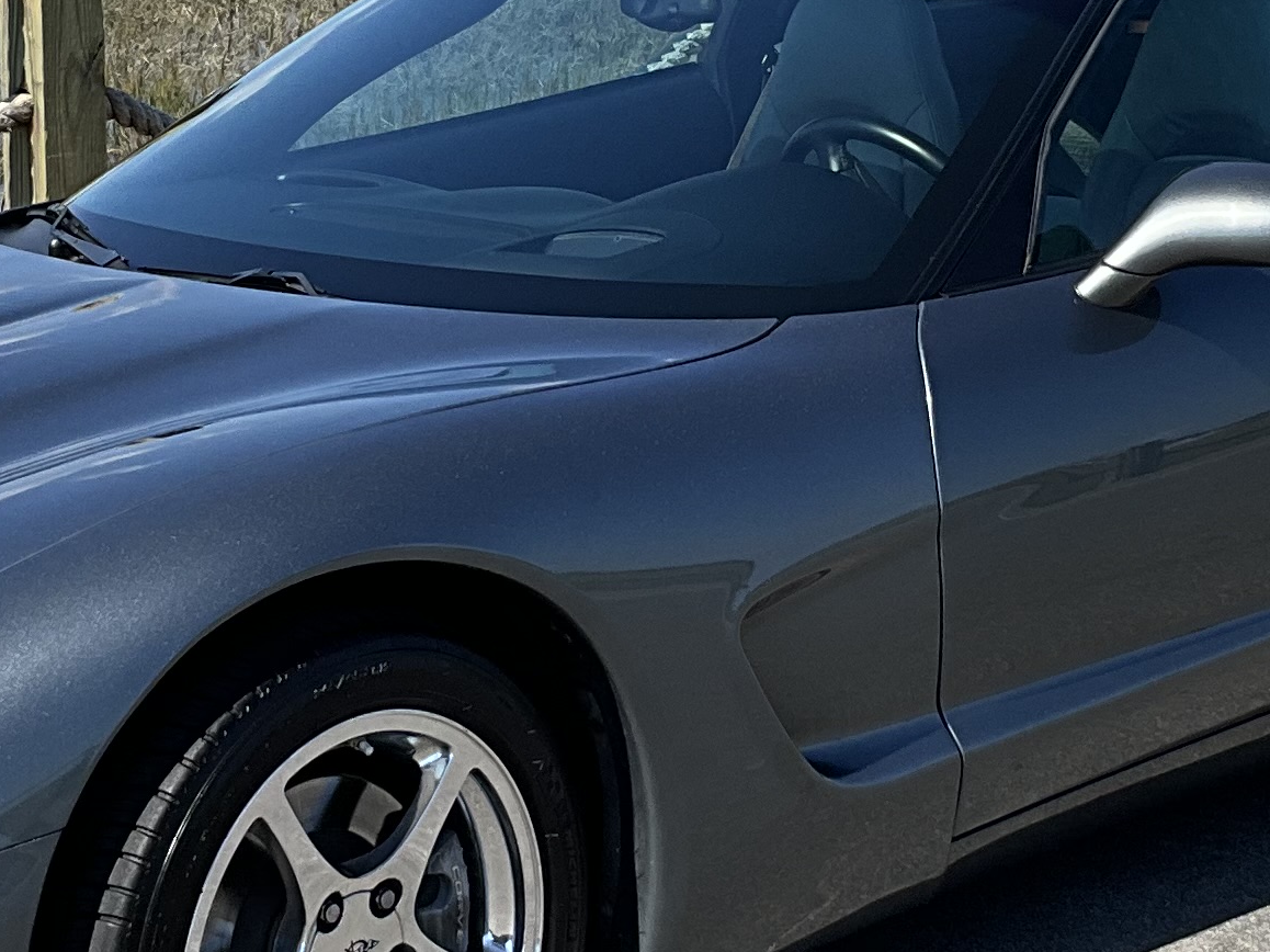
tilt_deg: -10.7
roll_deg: +0.3
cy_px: 298
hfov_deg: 19.5
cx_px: 603
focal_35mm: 101
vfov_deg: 14.6
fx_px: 3705
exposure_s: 1/1984
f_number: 1.8
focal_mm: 3
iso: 25
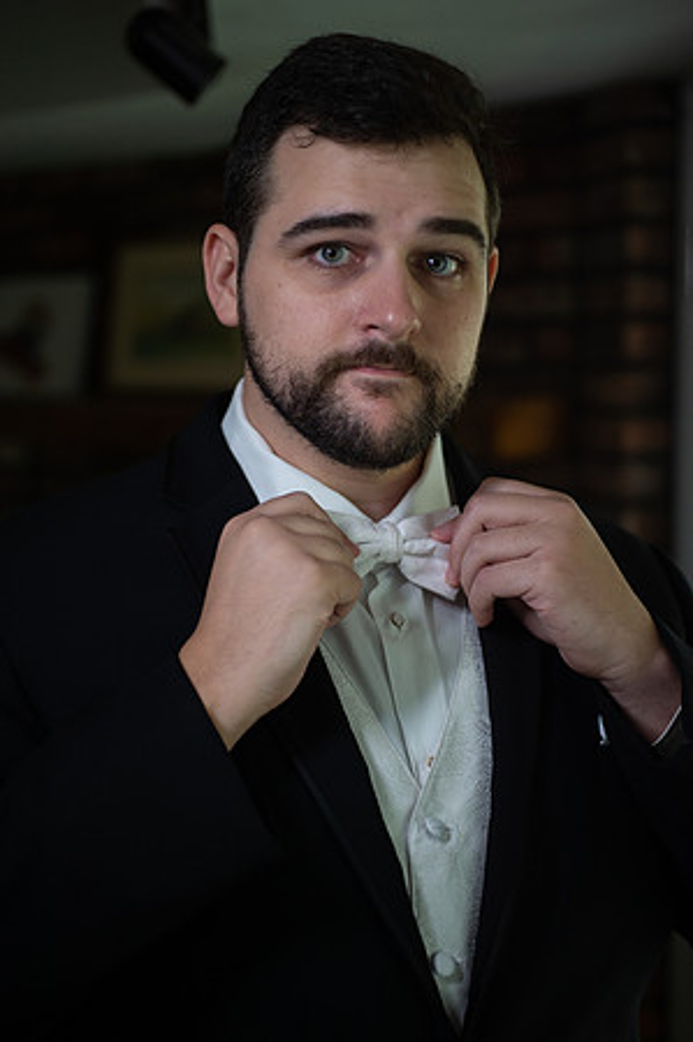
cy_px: 521
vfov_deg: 33.4
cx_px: 346
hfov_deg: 22.6
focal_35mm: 60
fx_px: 1736
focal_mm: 60
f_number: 3.2
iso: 1000
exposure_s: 1/250
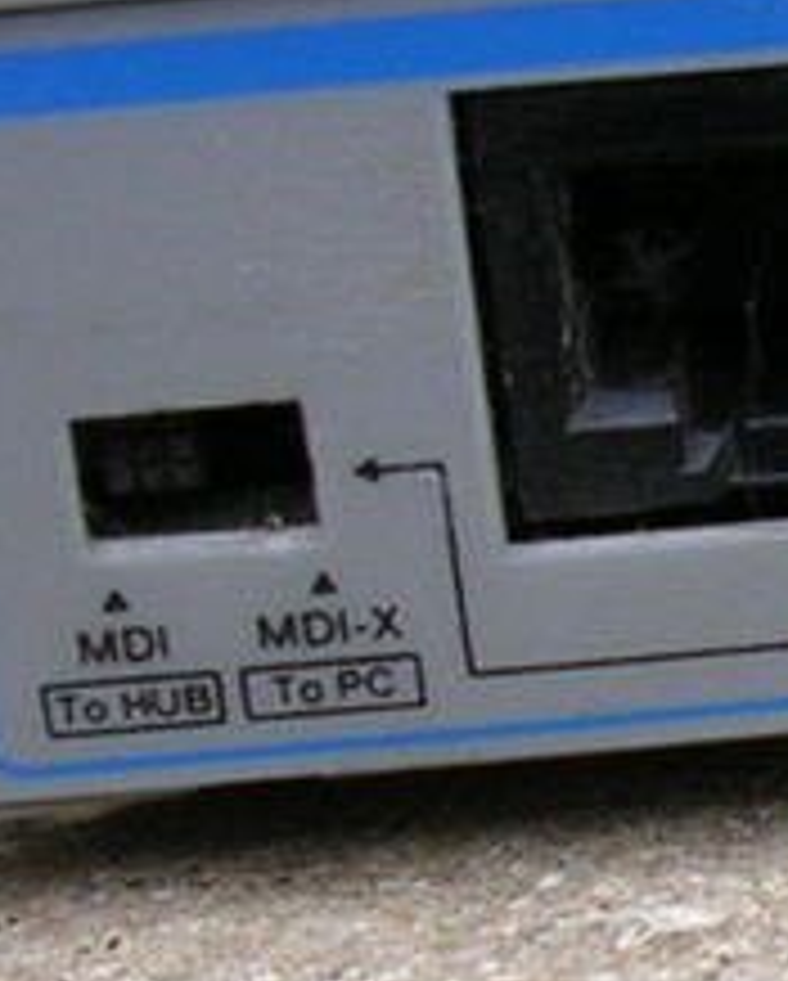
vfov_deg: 11.3
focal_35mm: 170
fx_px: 4946
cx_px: 1513
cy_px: 693
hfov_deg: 8.7
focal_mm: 5.8
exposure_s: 1/184
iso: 50
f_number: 2.8
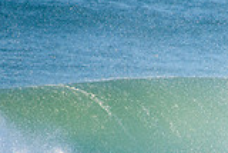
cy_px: 199
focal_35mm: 1808
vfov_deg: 0.8
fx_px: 11461
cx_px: 321
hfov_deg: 1.1
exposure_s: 1/1600
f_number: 5.6
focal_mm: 500
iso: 280
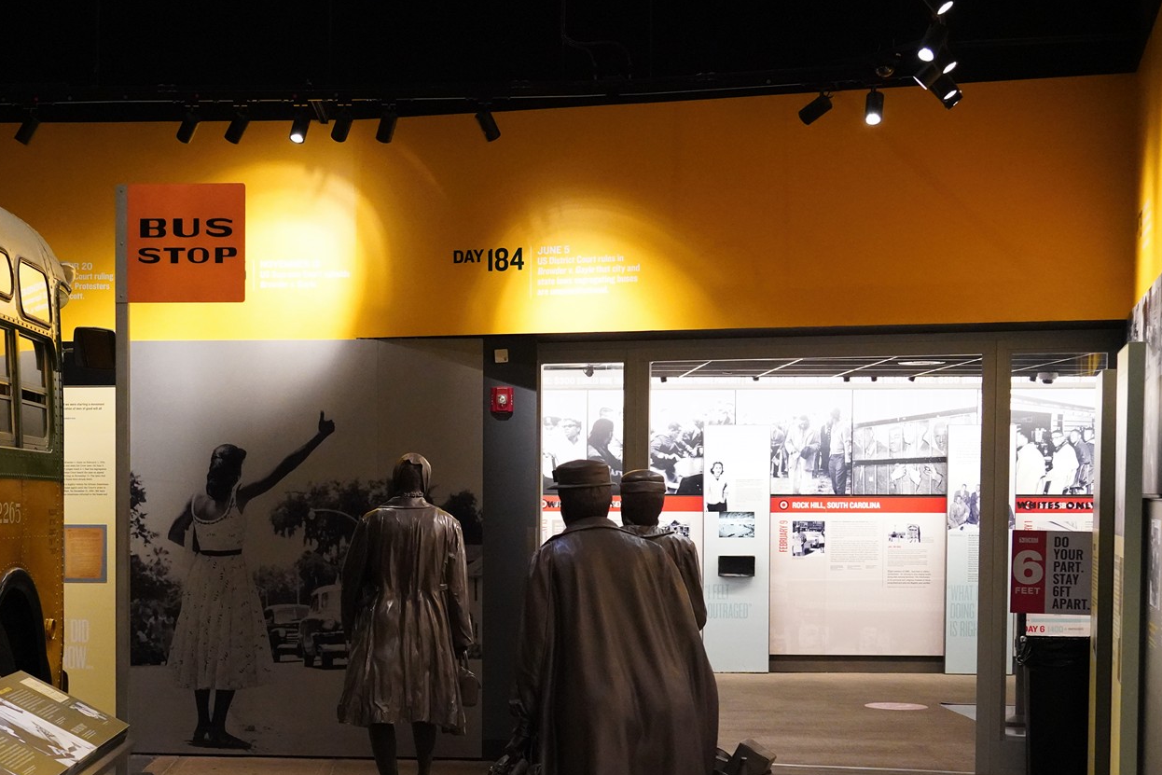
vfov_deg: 22.1
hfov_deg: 32.4
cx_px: 329
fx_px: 1969
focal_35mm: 61
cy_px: 557
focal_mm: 38
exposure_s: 1/80
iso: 8000
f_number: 5.6
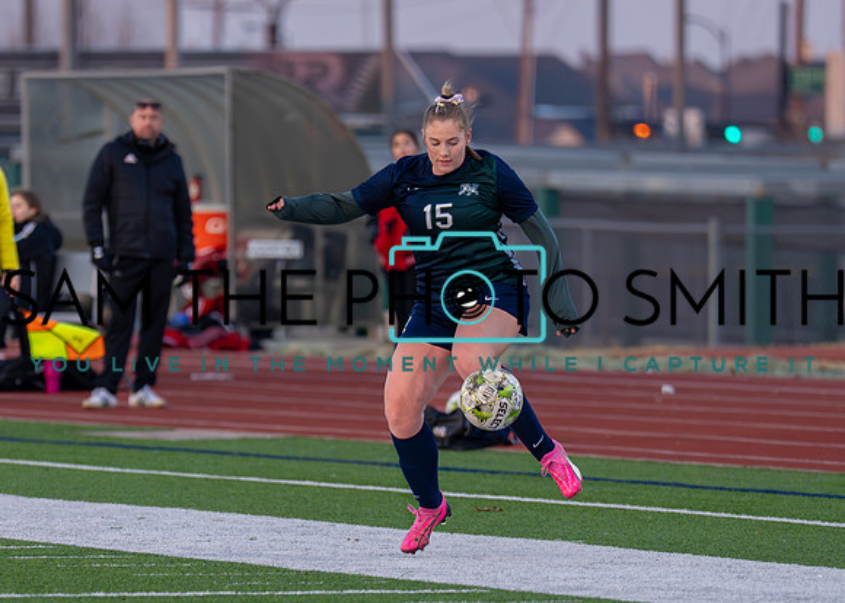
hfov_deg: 4.1
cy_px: 498
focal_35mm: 493
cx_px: 306
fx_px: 11832
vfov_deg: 2.9
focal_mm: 200
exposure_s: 1/1250
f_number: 2.8
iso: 800
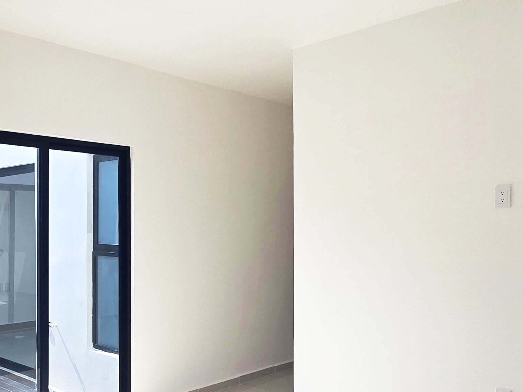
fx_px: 514
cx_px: 206
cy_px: 230
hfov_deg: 53.5
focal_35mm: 34
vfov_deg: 41.6
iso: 50
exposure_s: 1/1347
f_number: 2.2
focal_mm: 2.2
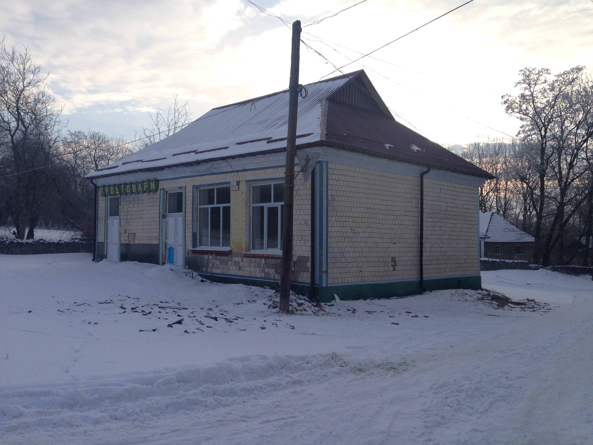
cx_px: 296
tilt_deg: +1.4
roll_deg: -0.7
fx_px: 565
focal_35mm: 33
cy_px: 222
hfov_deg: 55.4
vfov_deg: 42.9
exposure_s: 1/874
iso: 50
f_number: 2.4
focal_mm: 4.12
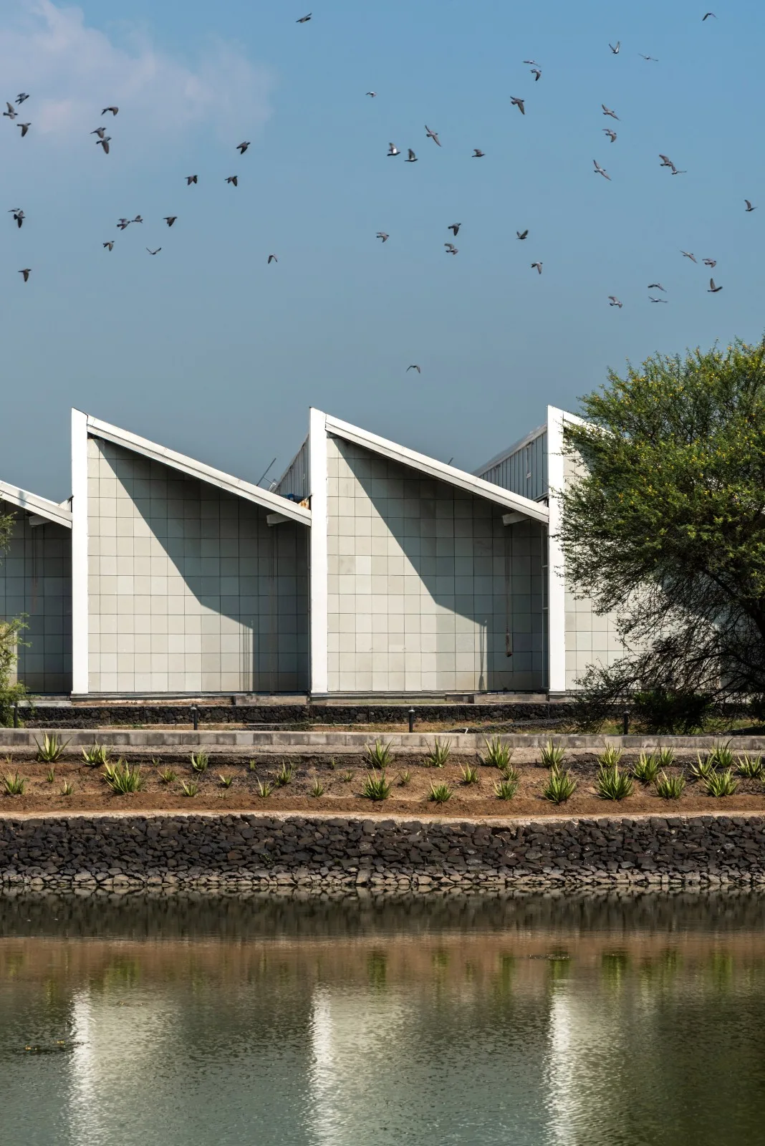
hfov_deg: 11.4
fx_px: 3821
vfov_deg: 17.1
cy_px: 573
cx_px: 382
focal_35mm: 120
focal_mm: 120
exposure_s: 1/250
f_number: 16
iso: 100
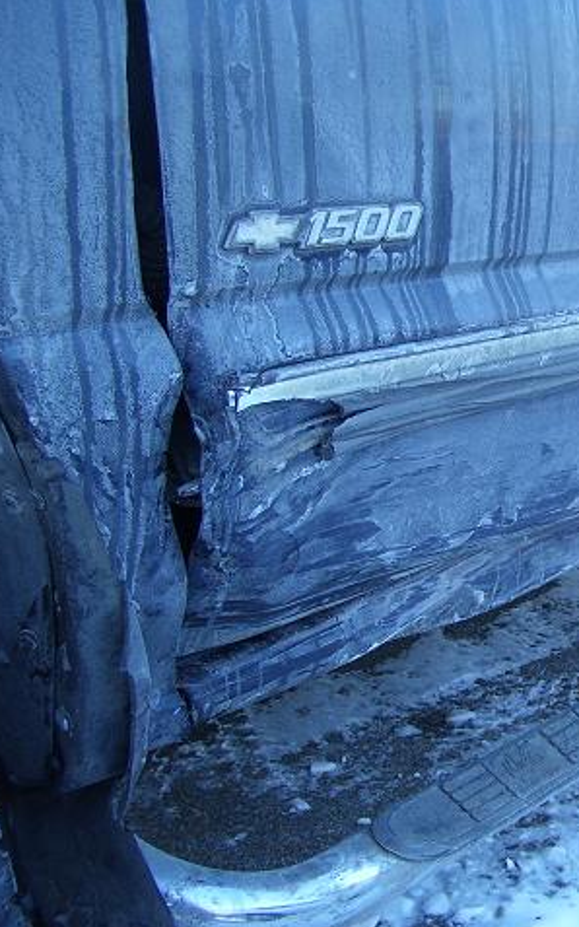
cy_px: 464
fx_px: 1339
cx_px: 581
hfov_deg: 23.4
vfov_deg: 38.2
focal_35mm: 53
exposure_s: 1/125
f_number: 2.7
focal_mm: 6
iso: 80
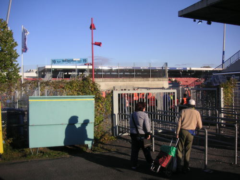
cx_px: 120
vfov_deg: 38.7
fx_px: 257
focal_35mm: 37
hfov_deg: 50.1
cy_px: 90
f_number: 6.7
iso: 50
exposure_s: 1/180
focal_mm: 6.1
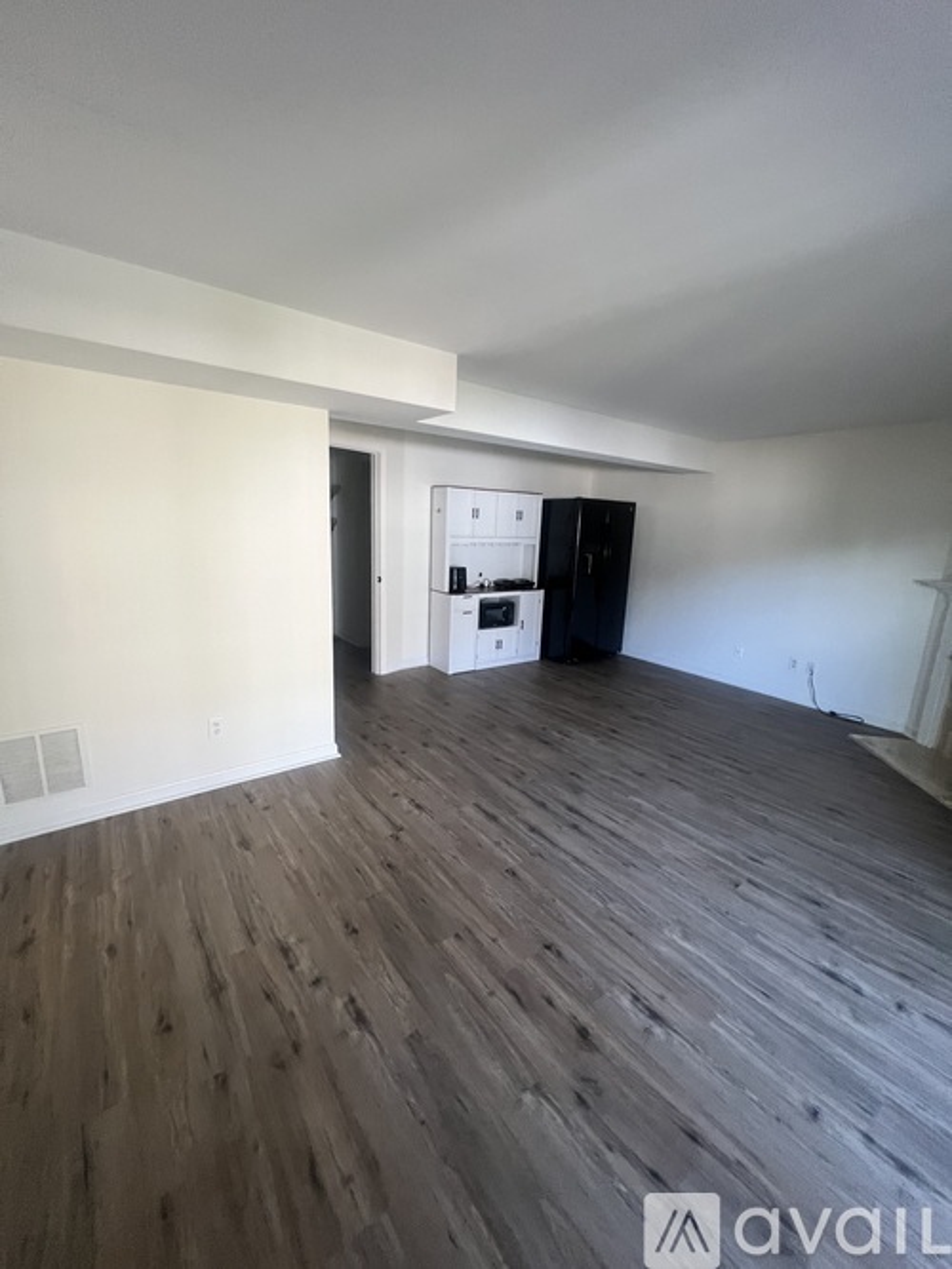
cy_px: 634
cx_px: 476
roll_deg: -2.0
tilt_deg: -13.3
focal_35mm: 13
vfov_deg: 106.2
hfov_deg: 89.9
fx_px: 477
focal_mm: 1.57
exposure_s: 1/60
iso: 250
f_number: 1.8
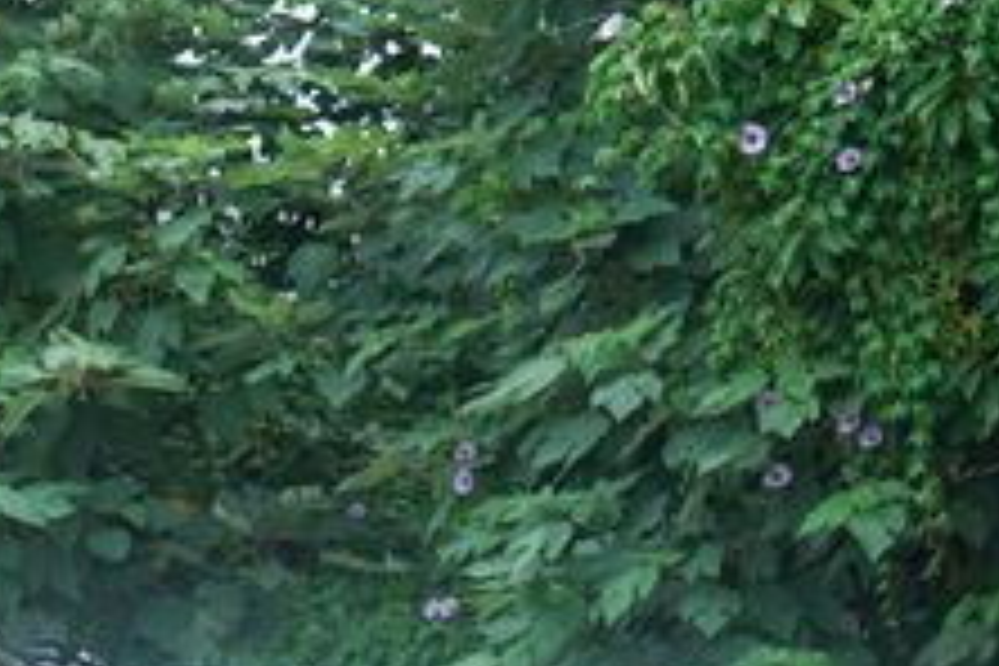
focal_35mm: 143
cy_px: 718
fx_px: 3968
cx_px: -860
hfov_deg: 12.9
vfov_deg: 9.5
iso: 100
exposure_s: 1/160
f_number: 8
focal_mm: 31
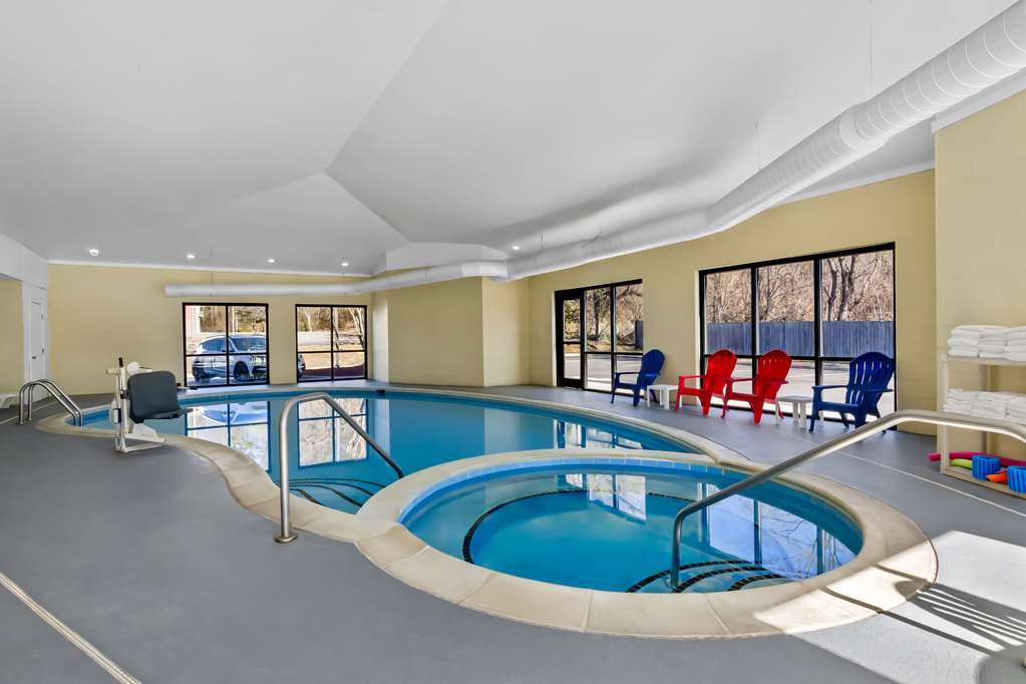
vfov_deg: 72.1
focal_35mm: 16
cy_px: 342
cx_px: 513
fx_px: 470
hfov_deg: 95.0
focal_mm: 11
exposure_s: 1/20
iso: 200
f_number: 8
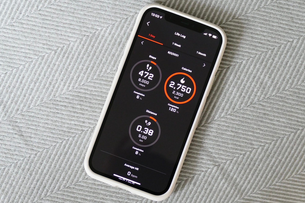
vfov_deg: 12.2
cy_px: 102
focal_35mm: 112
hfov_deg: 18.3
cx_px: 152
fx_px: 949
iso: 1600
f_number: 4
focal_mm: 40.84
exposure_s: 1/50
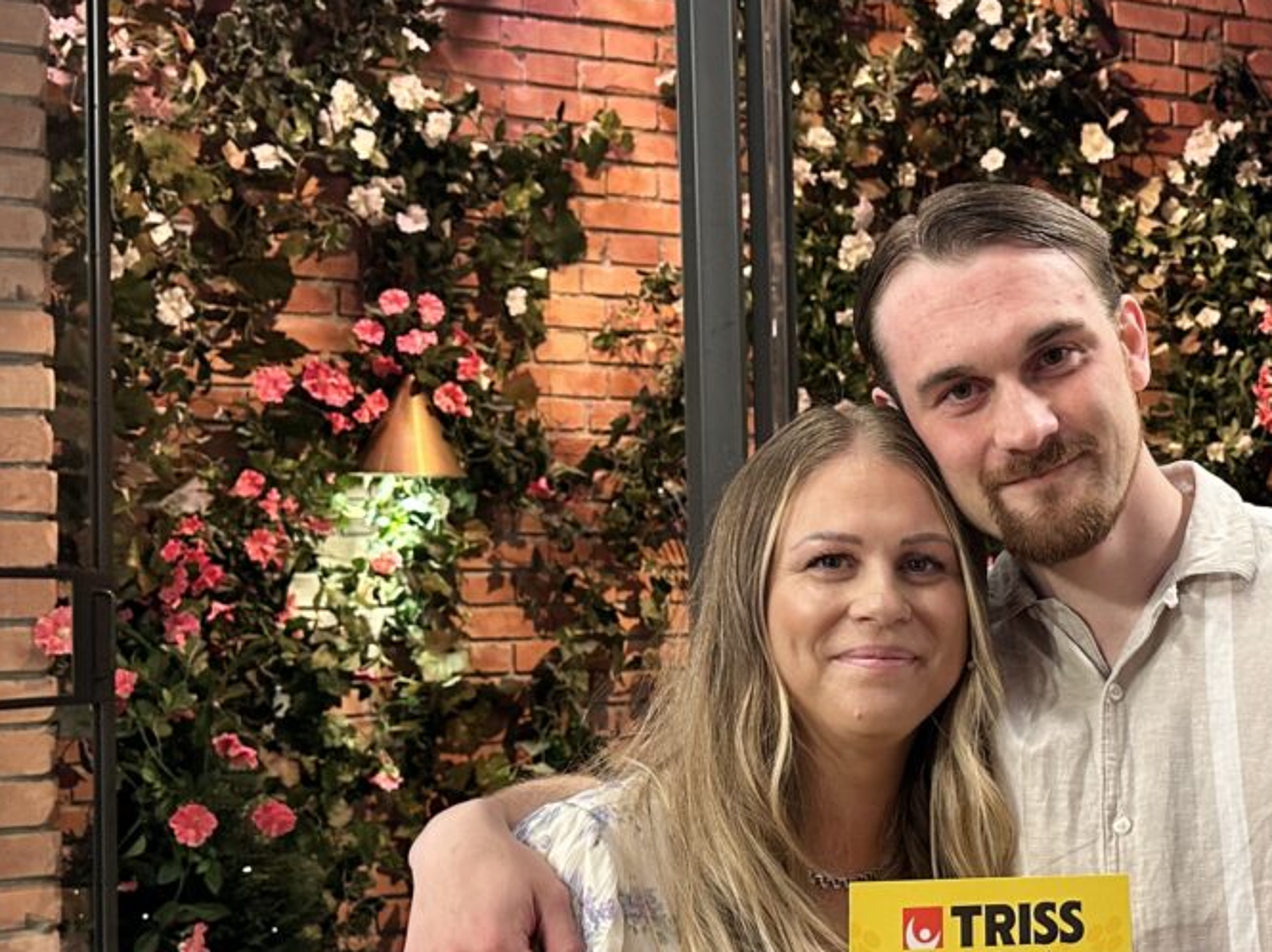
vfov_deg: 27.8
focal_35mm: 52
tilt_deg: -0.1
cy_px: 660
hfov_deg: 35.6
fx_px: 1910
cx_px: 1021
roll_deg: -1.0
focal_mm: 6.86
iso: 250
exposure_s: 1/100
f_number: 1.78
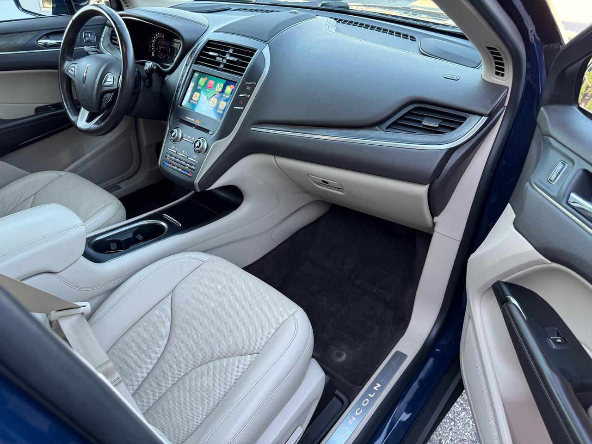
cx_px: 296
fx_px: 410
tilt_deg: -35.9
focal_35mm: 24
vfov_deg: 56.8
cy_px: 222
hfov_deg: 71.6
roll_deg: +0.6
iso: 100
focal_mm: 6.76
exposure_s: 1/121
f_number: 1.78
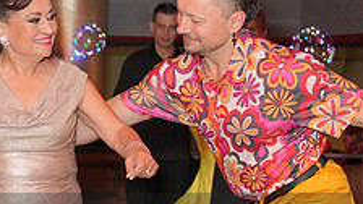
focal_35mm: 130
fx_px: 1251
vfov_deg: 9.2
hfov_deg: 16.5
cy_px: 248
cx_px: 129
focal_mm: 48
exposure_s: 1/200
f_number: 4
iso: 4000
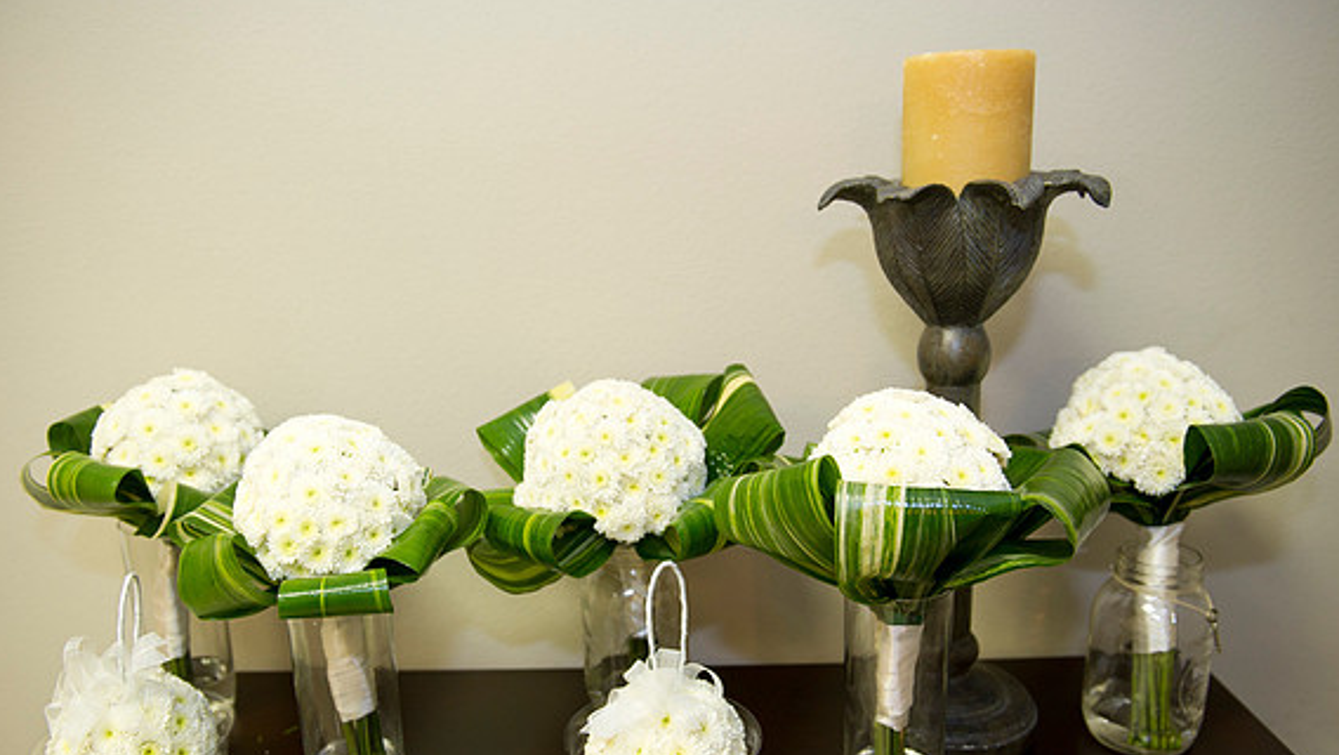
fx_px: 1101
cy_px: 448
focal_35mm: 31
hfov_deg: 62.6
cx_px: 672
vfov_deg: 37.7
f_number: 3.5
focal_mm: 29
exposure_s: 1/60
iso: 1250
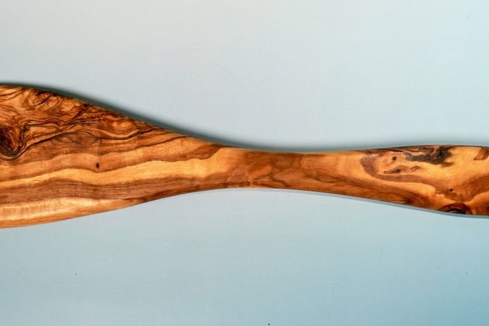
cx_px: 238
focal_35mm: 63
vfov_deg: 21.6
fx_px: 856
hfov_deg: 31.9
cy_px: 147
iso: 320
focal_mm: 38
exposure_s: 1/160
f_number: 4
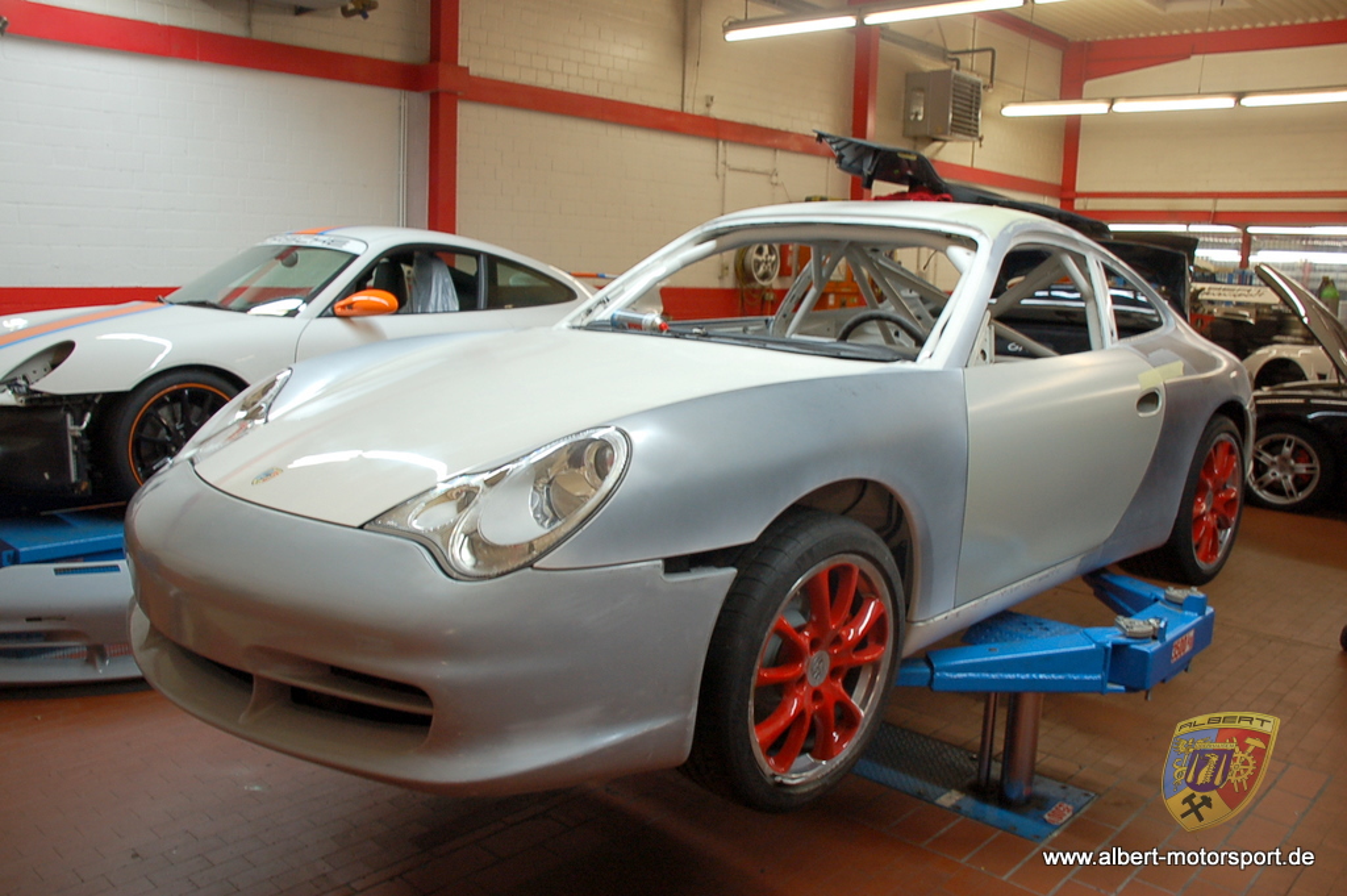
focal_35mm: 30
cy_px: 448
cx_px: 674
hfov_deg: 62.0
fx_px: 1122
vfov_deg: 43.5
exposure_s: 1/50
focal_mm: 20
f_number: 3.5
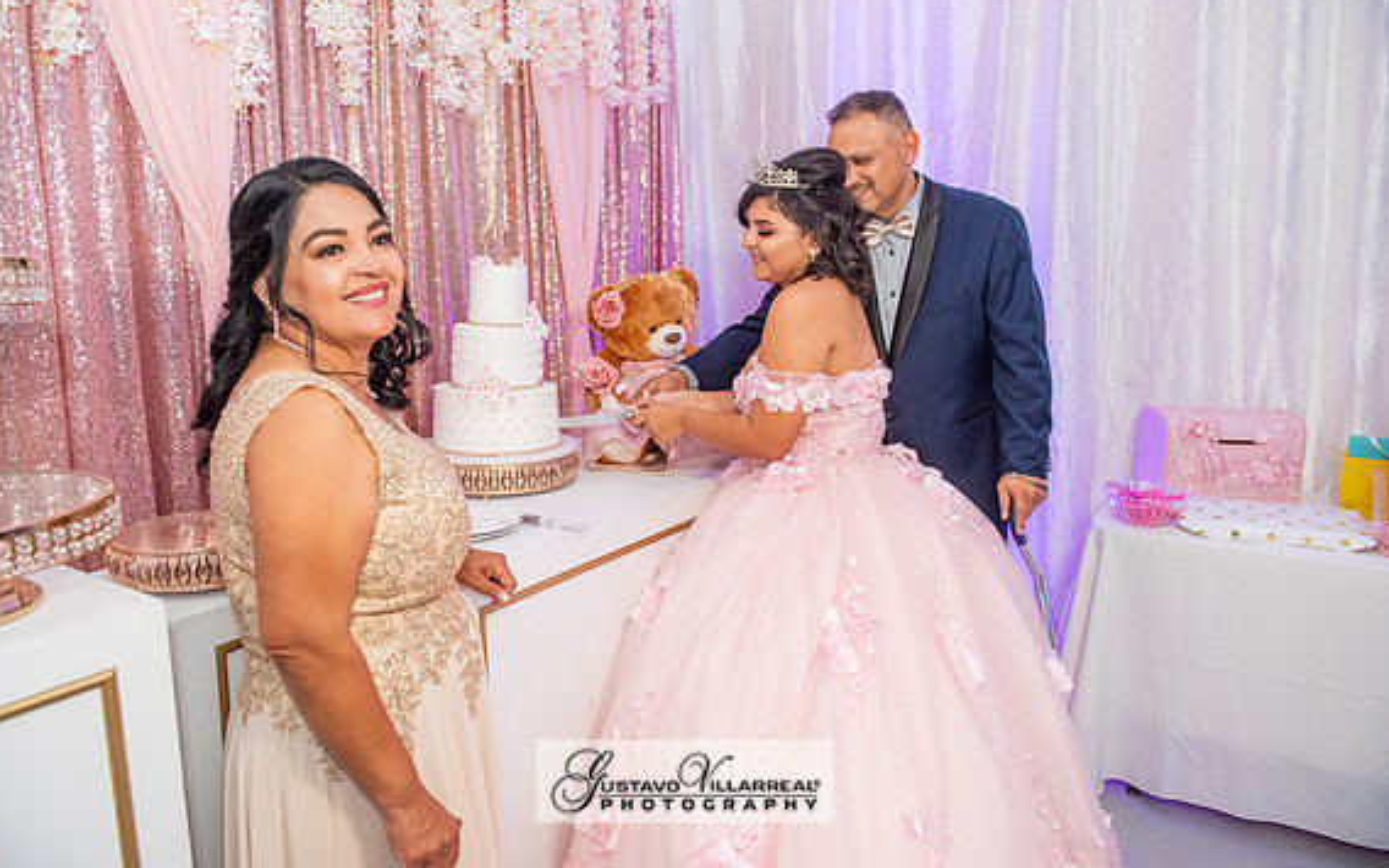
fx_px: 946
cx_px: 685
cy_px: 402
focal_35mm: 25
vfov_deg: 49.2
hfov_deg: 72.5
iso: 1250
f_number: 4
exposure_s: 1/60
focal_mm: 24
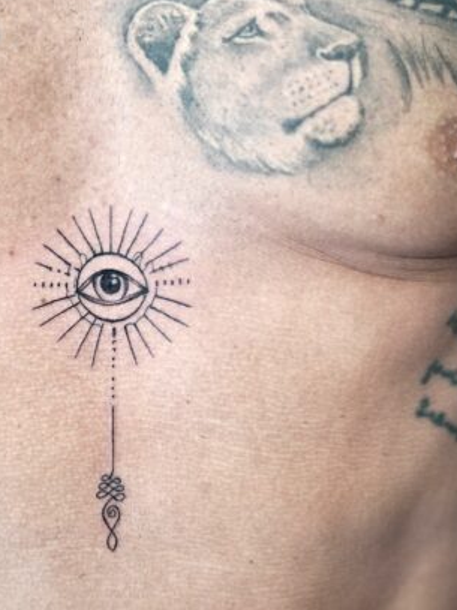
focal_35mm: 85
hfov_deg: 17.3
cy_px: 310
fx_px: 1497
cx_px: 114
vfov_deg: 23.0
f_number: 1.8
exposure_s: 1/250
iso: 250
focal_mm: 50
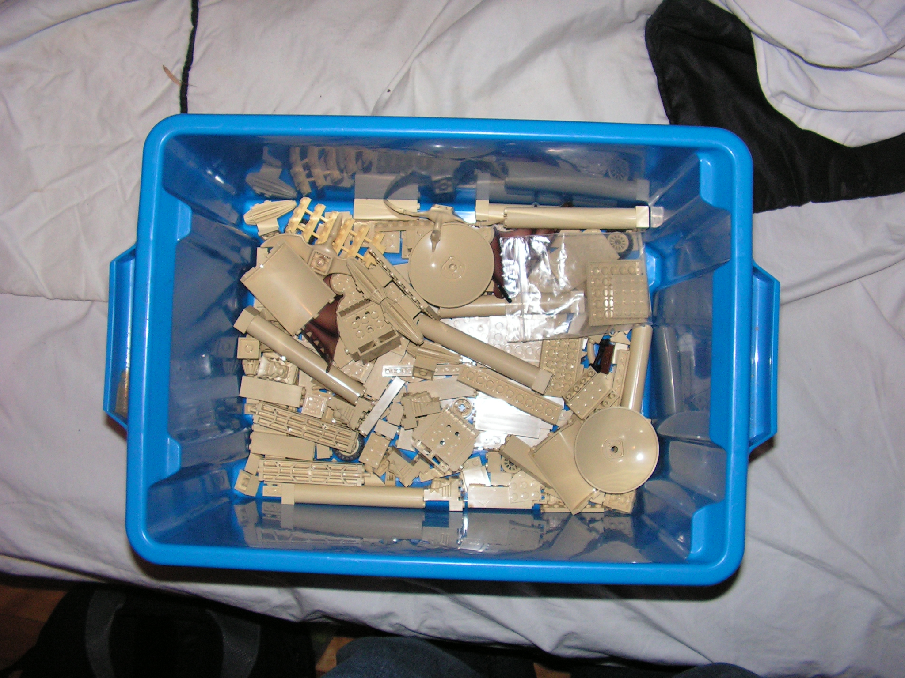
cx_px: 452
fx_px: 941
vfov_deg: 39.7
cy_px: 339
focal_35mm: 36
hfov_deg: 51.4
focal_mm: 6
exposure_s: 1/40
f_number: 3.2
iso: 200
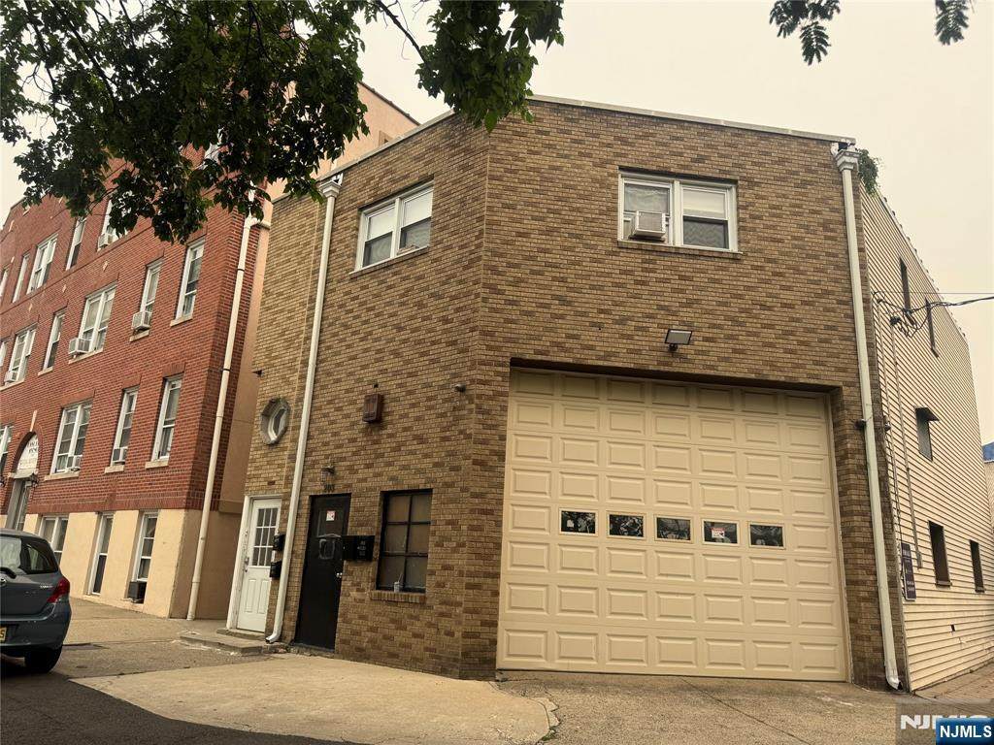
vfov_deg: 56.8
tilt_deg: +14.5
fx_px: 689
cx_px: 497
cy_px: 372
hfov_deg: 71.6
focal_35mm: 24
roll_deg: -1.8
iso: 80
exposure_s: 1/853
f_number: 1.78
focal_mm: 6.76
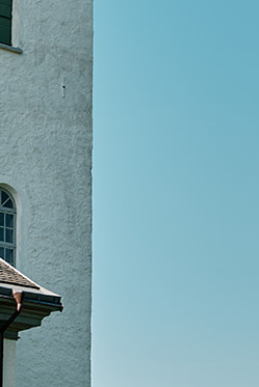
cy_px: 267
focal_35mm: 150
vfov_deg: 13.7
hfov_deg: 9.1
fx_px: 1617
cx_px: -19
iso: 125
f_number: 5.6
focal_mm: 23
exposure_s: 1/420
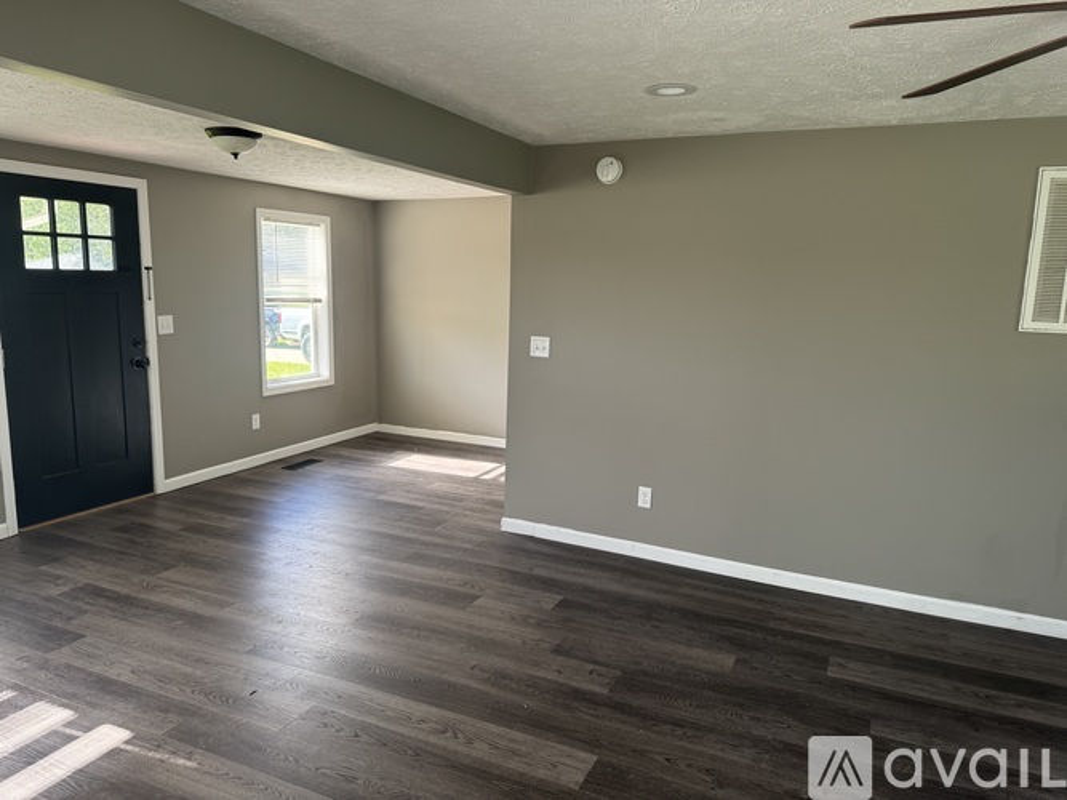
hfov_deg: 71.6
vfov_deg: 56.8
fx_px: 740
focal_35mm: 24
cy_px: 400
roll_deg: -1.4
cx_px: 534
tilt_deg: -10.0
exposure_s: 1/170
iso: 100
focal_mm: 6.76
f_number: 1.78
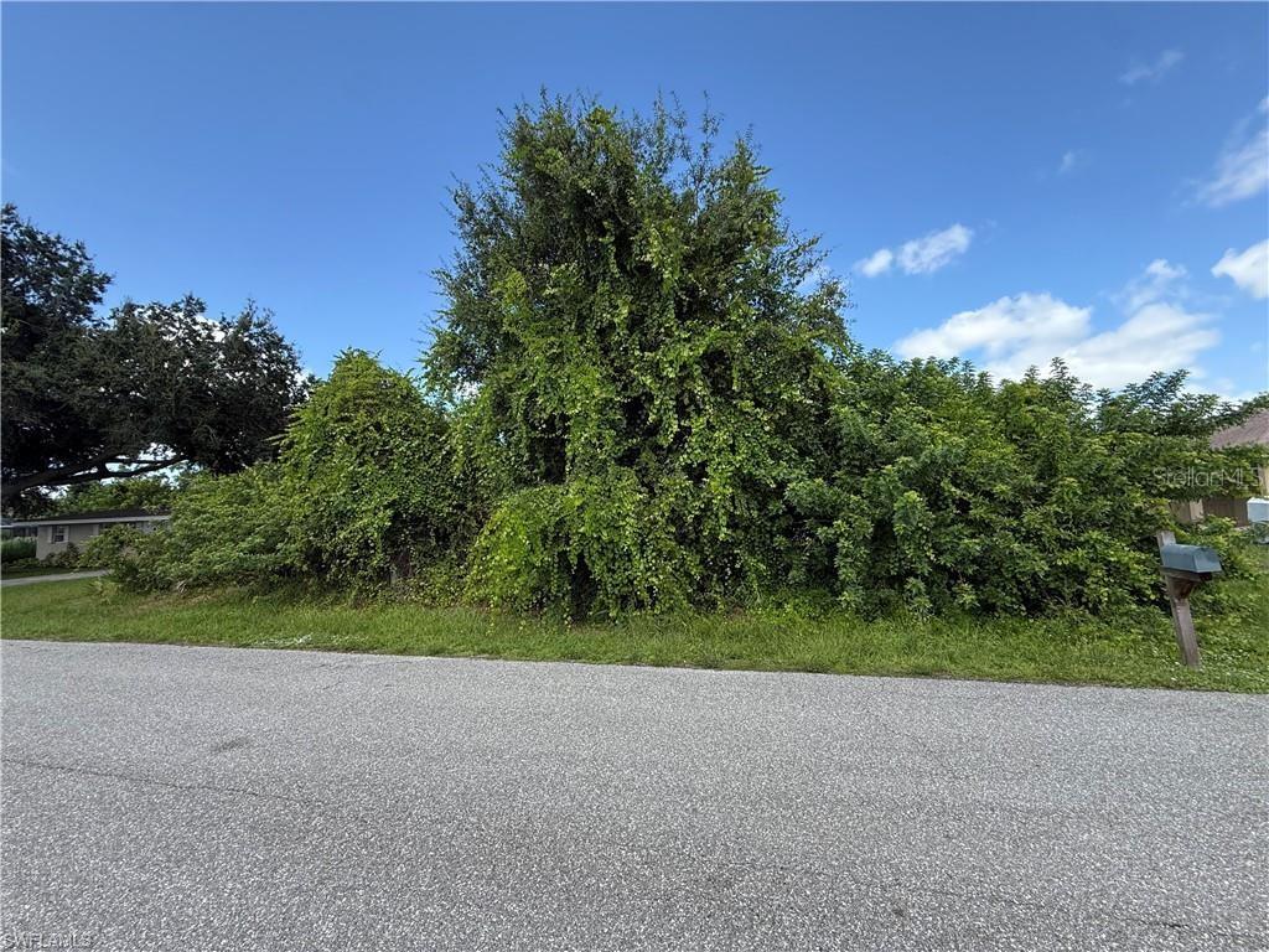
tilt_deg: +3.8
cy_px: 476
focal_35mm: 14
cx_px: 634
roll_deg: +1.6
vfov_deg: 85.7
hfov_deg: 102.1
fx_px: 513
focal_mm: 2.22
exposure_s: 1/514
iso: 64
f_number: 2.2
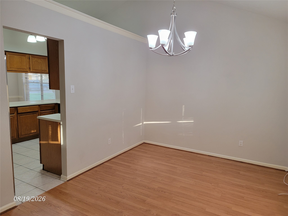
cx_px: 144
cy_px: 108
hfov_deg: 71.6
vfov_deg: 56.8
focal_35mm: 24
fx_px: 200
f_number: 1.8
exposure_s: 1/60
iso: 200
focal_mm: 6.7
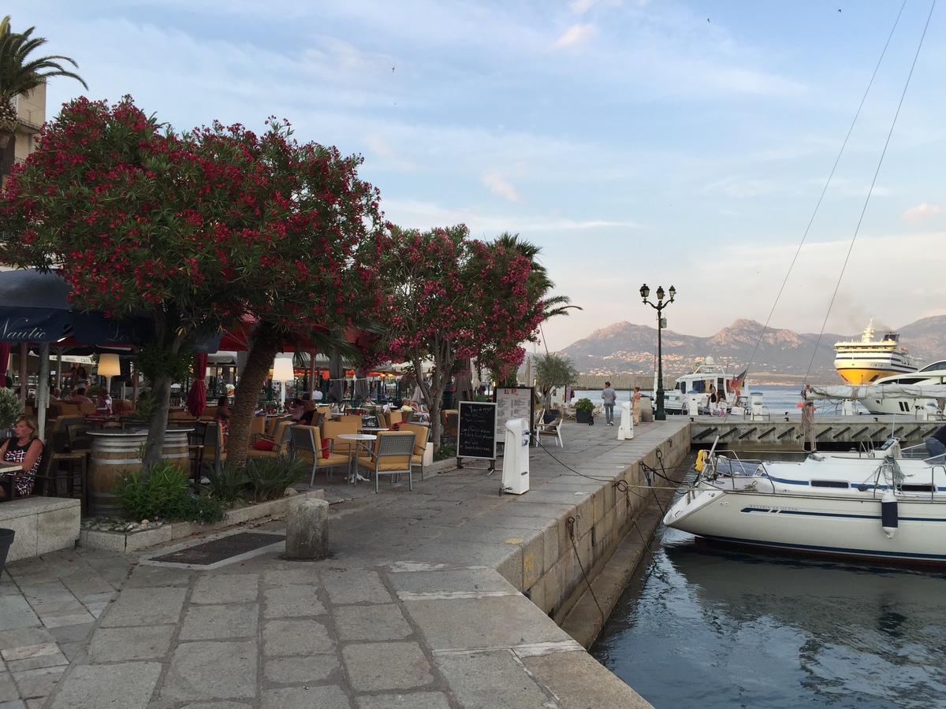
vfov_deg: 48.2
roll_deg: -1.3
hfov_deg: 61.7
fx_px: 793
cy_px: 354
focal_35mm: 29
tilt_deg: +2.1
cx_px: 473
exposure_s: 1/425
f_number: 2.2
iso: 32
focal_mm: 4.15
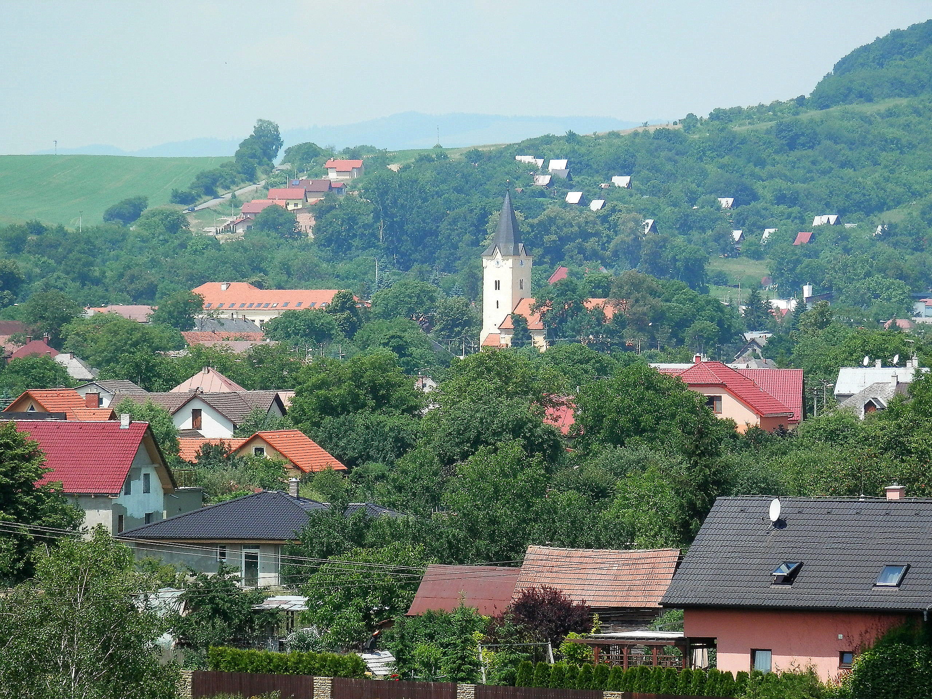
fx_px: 6677
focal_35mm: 248
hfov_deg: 8.0
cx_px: 466
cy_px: 350
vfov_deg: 6.0
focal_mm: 44.4
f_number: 6.2
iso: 80
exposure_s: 1/250
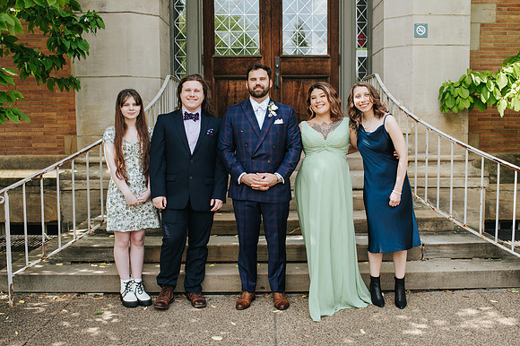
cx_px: 264
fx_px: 558
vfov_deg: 34.5
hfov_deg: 50.0
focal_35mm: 39
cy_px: 184
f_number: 3.5
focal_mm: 35
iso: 280
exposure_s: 1/500
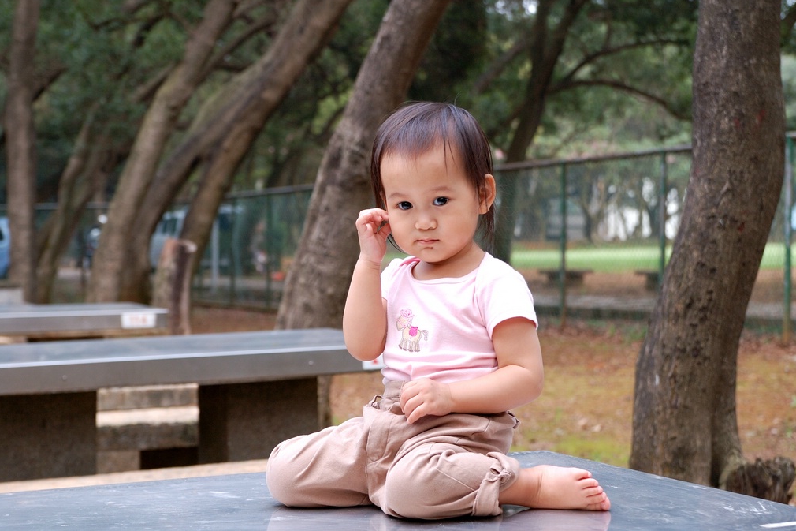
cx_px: 399
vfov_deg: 17.9
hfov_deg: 26.7
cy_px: 265
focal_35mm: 76
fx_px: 1680
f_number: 5
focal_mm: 50
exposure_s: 1/200
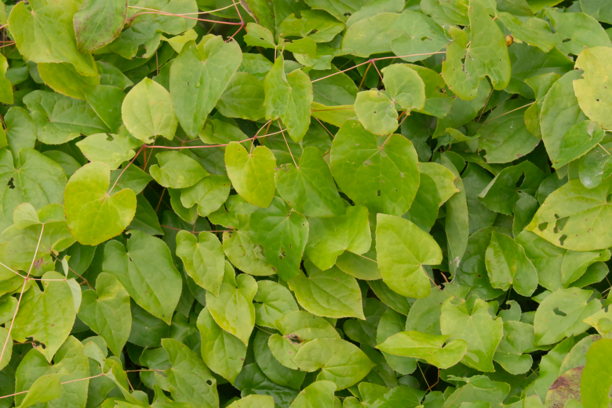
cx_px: 306
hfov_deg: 24.6
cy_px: 204
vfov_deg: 16.6
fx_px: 1402
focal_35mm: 82
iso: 2500
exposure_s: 1/200
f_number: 11
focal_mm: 55
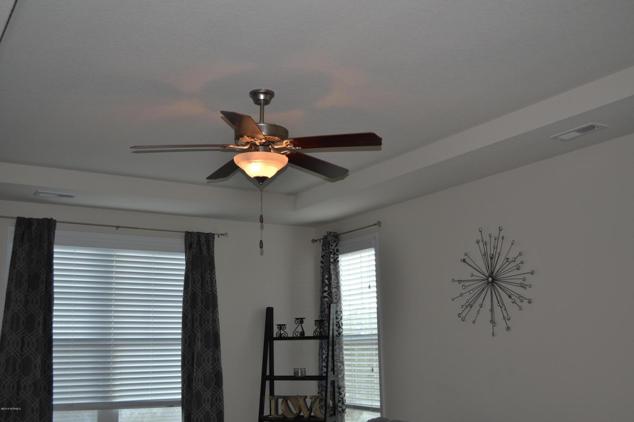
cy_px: 211
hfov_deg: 49.6
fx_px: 687
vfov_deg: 34.2
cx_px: 317
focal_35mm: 39
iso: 250
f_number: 4.2
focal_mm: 26
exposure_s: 1/125
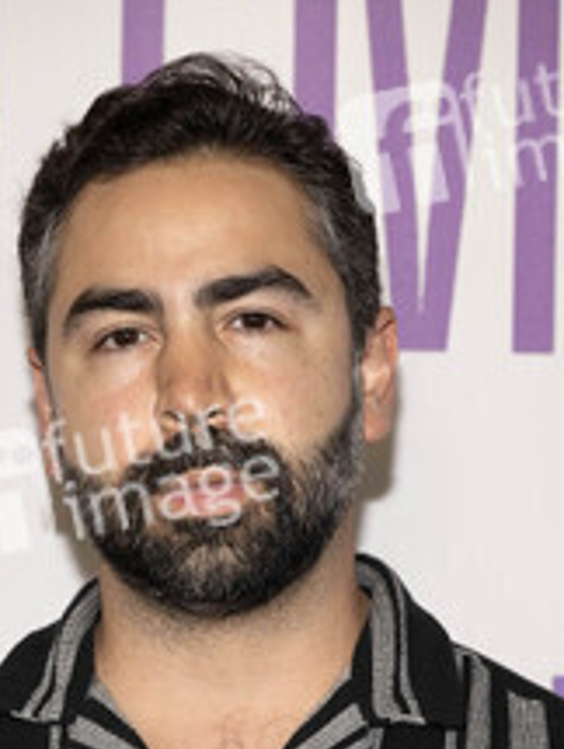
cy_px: 655
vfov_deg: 9.2
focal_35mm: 214
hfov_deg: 7.0
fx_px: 4635
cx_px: 202
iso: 800
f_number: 6.3
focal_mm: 120
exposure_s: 1/200
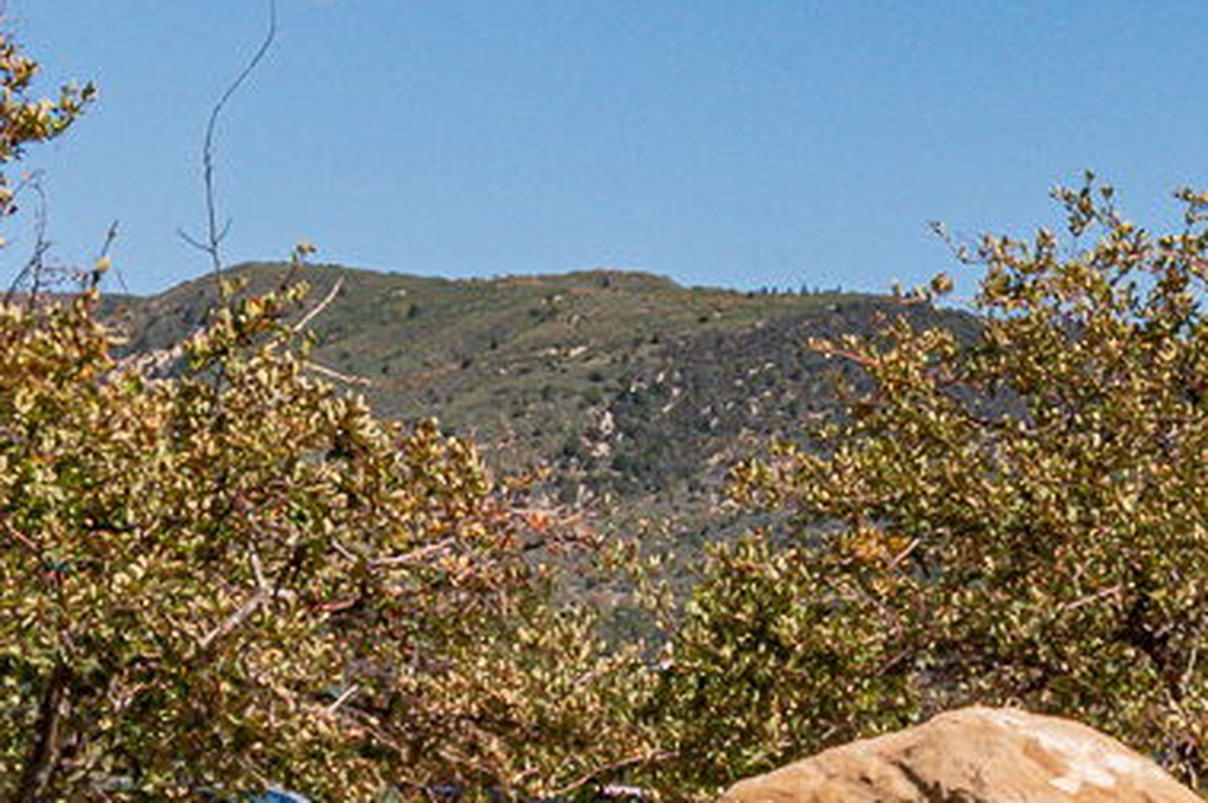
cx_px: 997
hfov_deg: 10.5
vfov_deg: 7.0
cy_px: 880
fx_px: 6538
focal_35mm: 195
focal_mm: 35
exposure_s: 1/800
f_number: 11
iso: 250
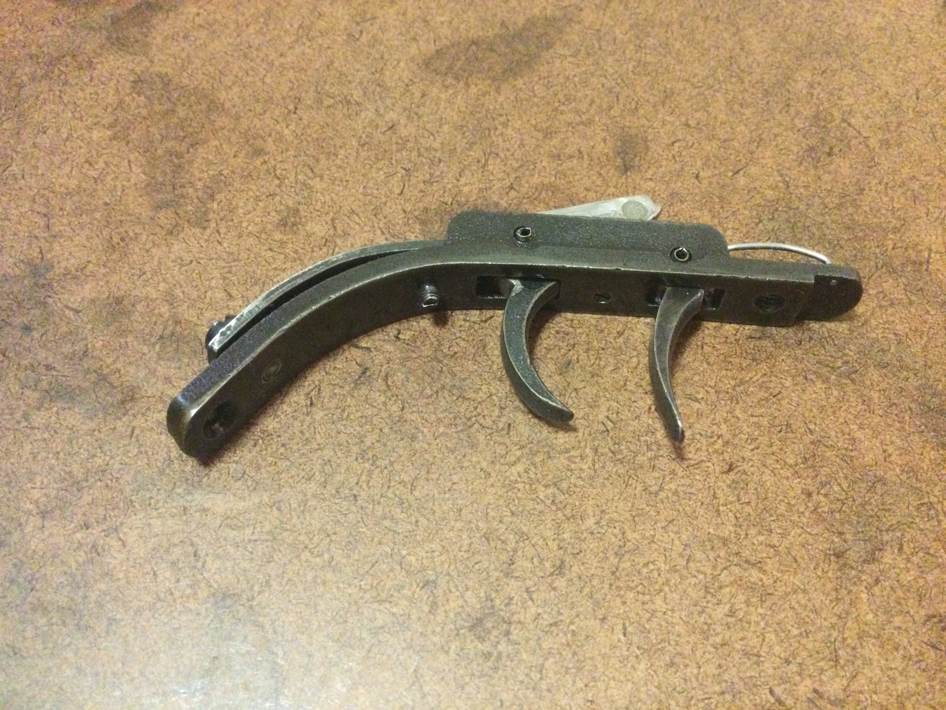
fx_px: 847
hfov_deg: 58.4
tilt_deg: -59.2
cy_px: 355
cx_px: 473
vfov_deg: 45.4
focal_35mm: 31
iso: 320
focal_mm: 3.3
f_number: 2.4
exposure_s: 1/15
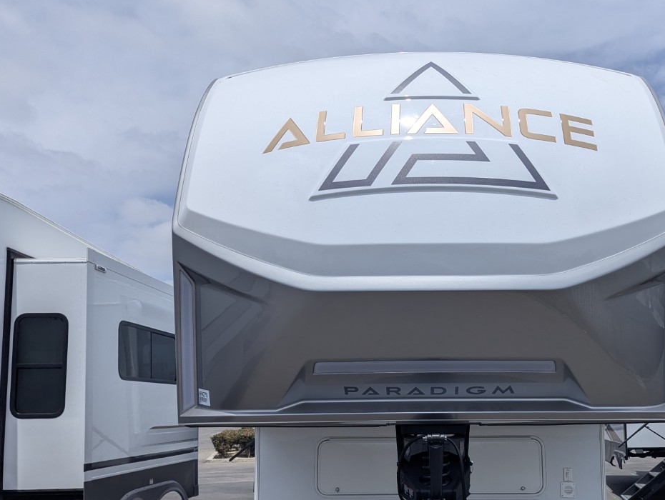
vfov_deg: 39.2
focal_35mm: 36
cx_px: 426
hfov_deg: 50.6
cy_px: 339
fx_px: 692
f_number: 1.85
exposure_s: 1/5376
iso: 47
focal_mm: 6.81
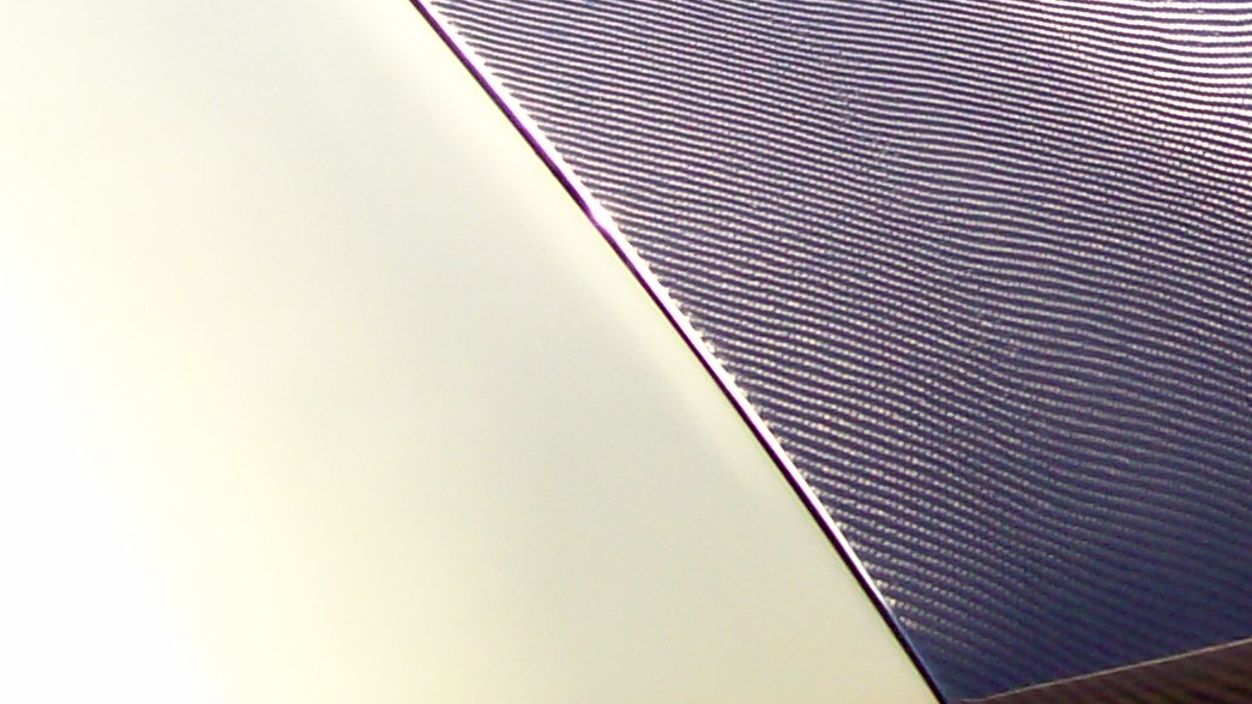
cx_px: 1459
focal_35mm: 107
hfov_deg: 19.0
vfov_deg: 11.2
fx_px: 3552
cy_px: -58
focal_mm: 6
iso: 80
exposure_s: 1/223
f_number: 2.7
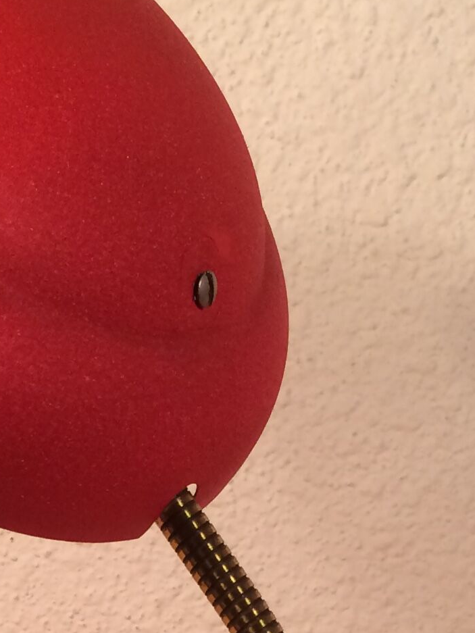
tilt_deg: -19.7
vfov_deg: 18.7
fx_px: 1847
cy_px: 684
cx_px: 115
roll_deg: -1.7
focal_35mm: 101
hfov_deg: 14.6
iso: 50
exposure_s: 1/33
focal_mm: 4.15
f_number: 2.2
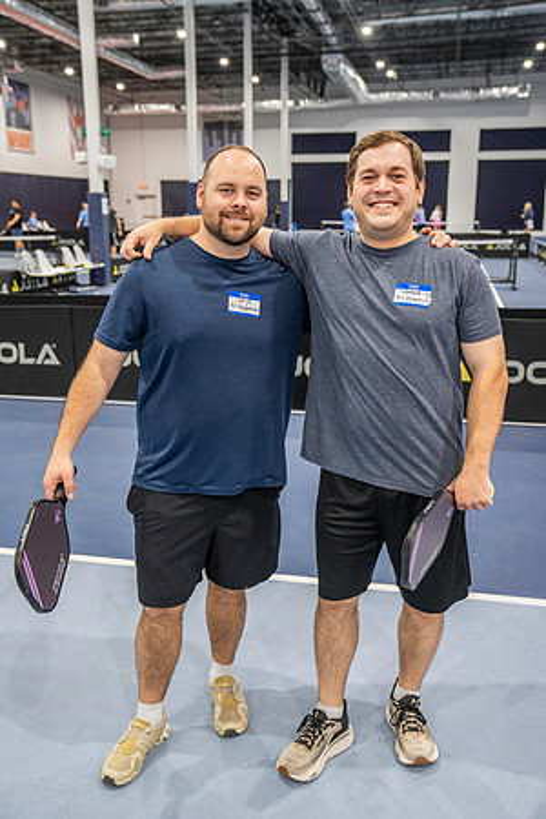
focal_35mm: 35
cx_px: 273
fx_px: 796
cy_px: 410
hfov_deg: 37.9
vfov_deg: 54.4
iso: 2500
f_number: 4
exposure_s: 1/160
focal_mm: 35
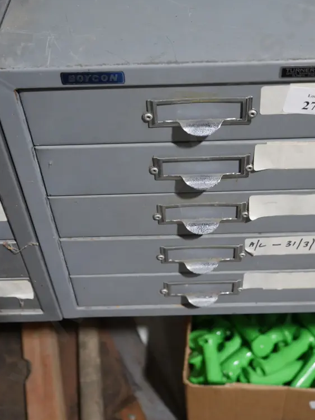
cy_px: 157
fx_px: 595
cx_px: 188
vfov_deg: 38.7
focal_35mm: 49
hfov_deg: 29.6
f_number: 4
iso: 500
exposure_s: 1/60
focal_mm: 18
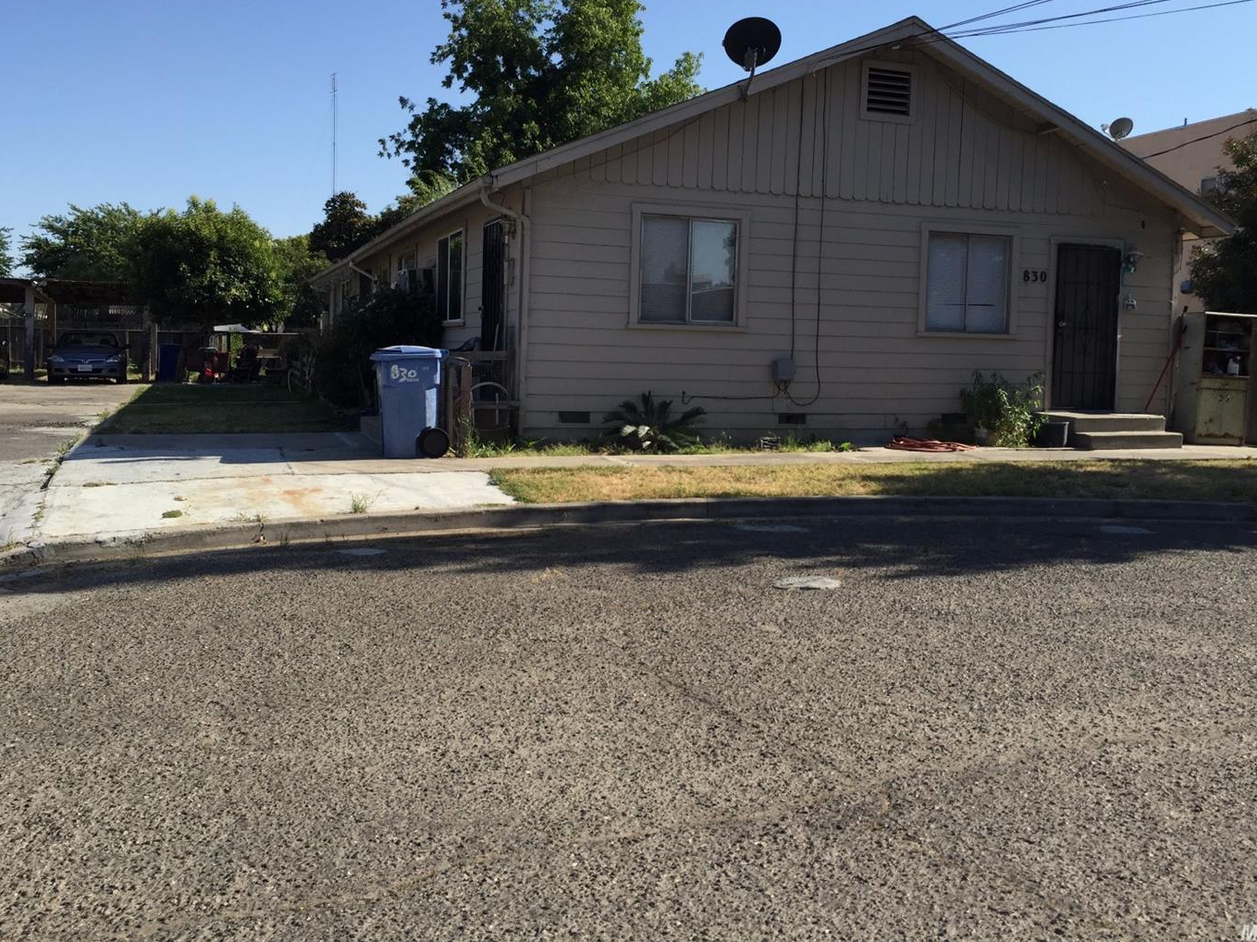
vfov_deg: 44.1
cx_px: 639
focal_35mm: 32
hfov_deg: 56.8
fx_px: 1162
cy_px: 423
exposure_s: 1/1522
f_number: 2.2
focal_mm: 4.15
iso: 32
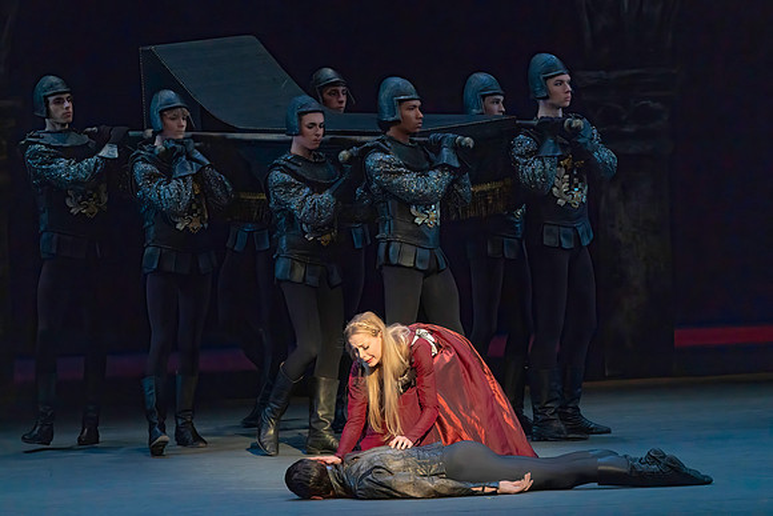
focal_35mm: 371
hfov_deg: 5.6
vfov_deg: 3.7
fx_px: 7964
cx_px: 378
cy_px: 241
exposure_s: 1/320
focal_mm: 336
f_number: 6.3
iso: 5000
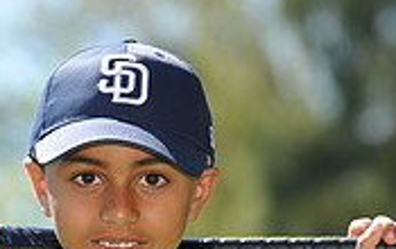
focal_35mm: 404
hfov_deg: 5.2
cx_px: 124
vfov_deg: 3.3
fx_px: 4367
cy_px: 330
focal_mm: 120
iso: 200
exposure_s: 1/800
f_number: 4
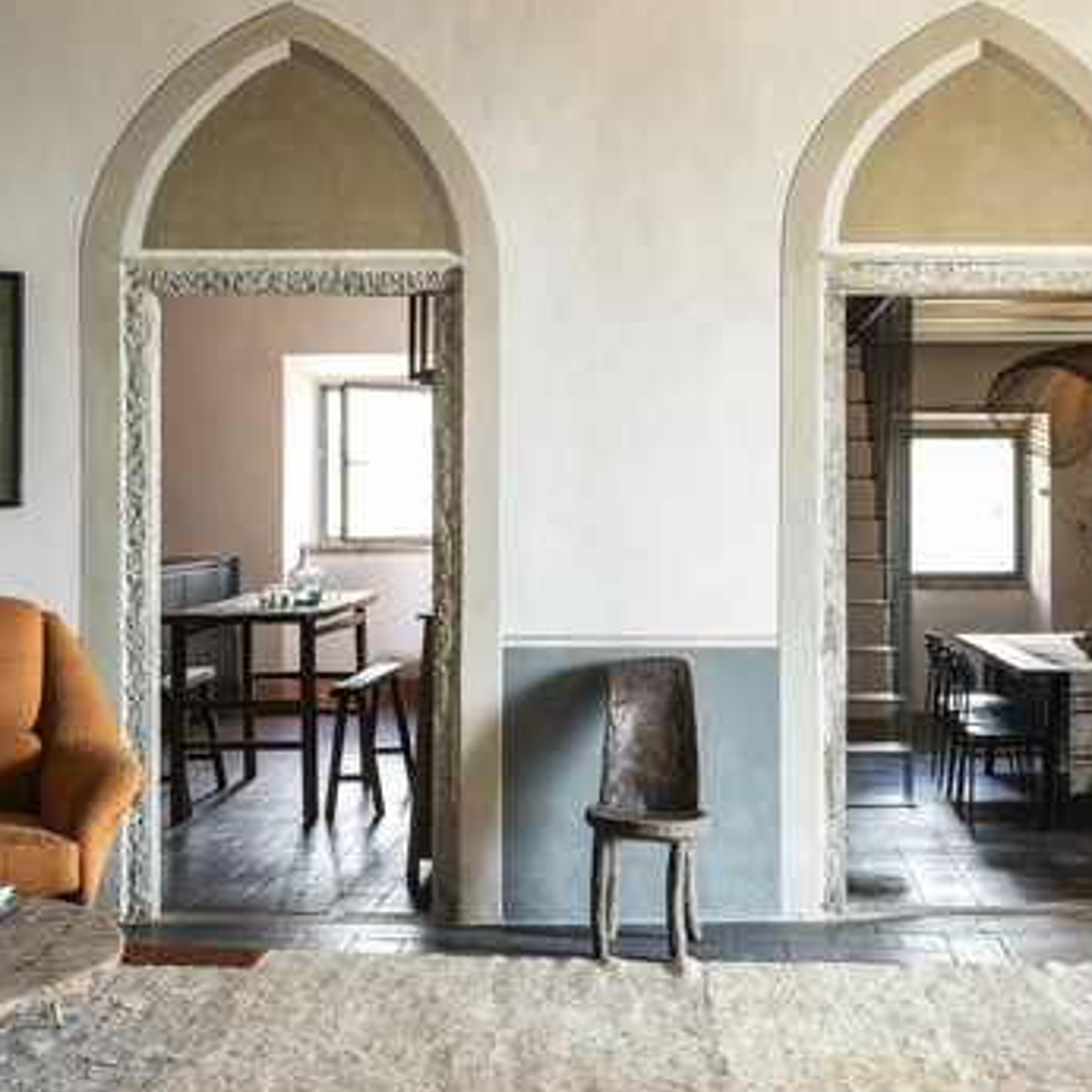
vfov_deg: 32.2
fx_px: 1892
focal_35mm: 53
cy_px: 549
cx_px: 559
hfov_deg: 32.2
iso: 800
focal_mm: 36
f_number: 10
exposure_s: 1/8
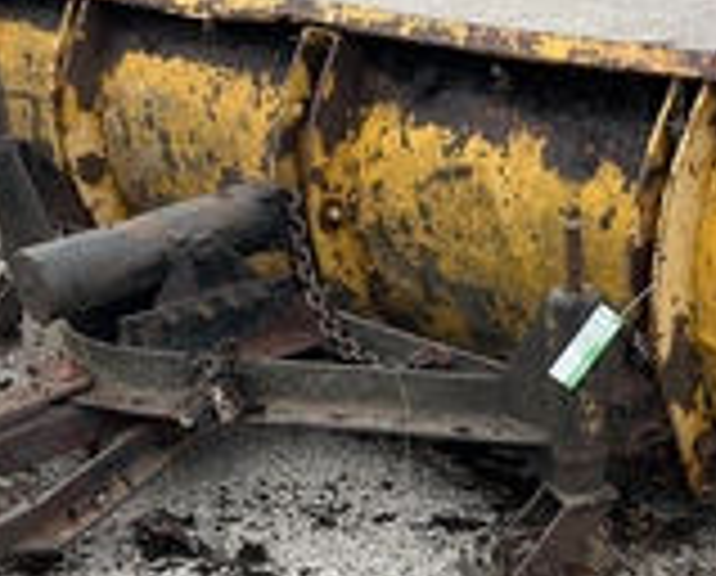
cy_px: 436
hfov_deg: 26.5
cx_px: 486
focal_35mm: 71
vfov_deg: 21.4
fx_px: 1508
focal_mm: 3
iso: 20
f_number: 1.8
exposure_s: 1/187
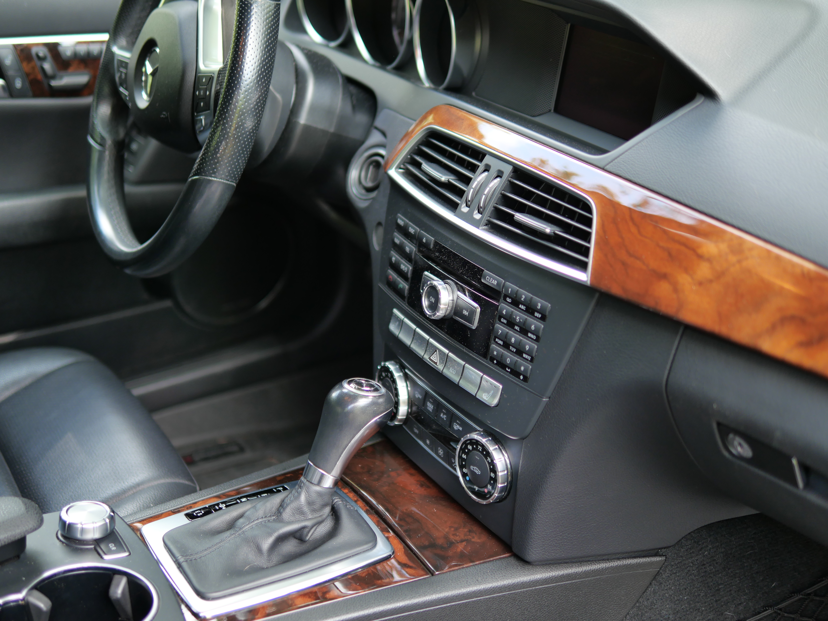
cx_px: 414
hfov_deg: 38.2
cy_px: 310
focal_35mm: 50
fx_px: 1196
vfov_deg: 29.1
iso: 200
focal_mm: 25
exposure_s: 1/125
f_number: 1.4
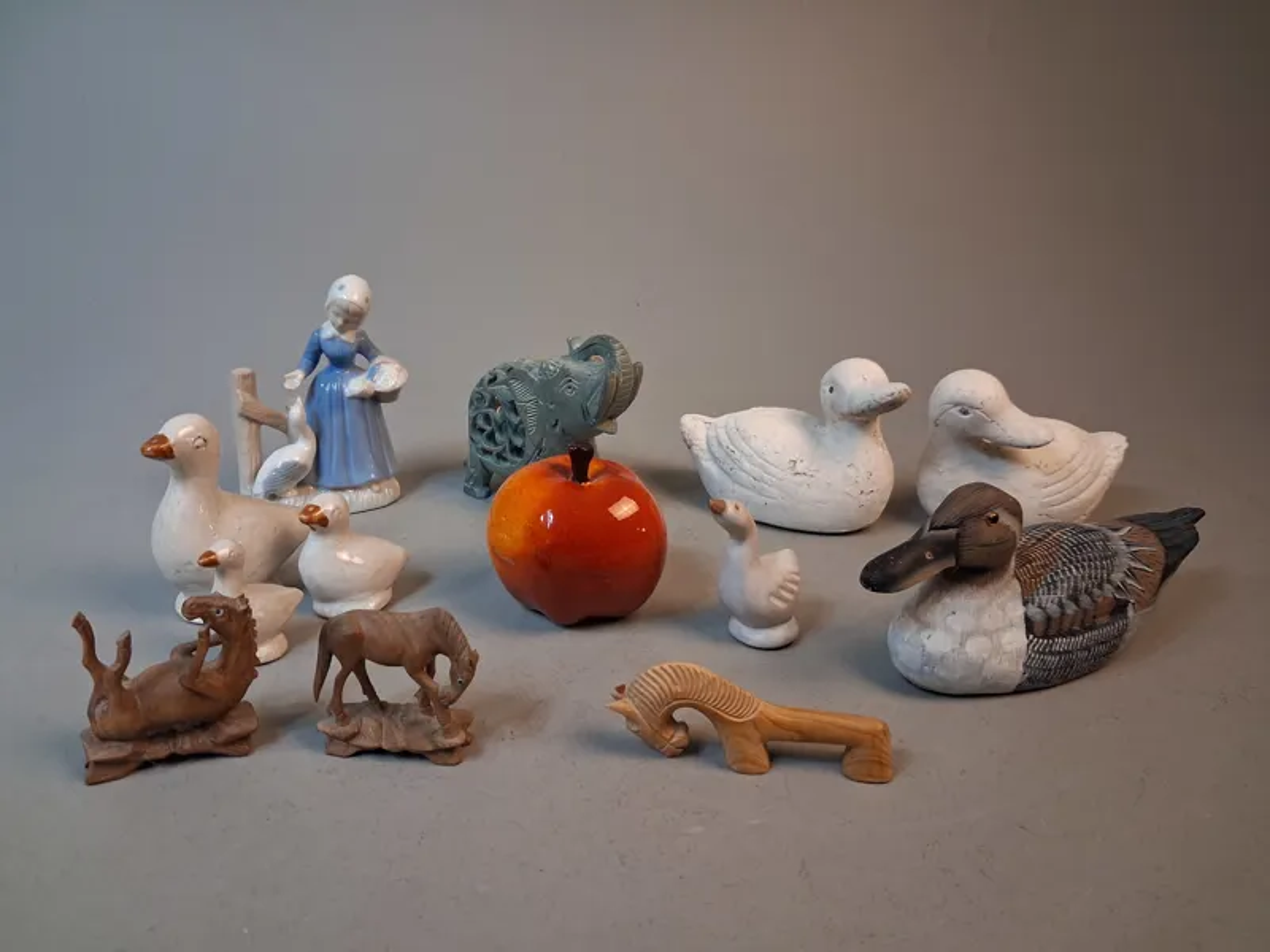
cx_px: 635
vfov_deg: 51.4
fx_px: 991
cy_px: 476
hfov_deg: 65.3
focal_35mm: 27
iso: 320
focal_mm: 4
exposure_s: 1/50
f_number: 1.8
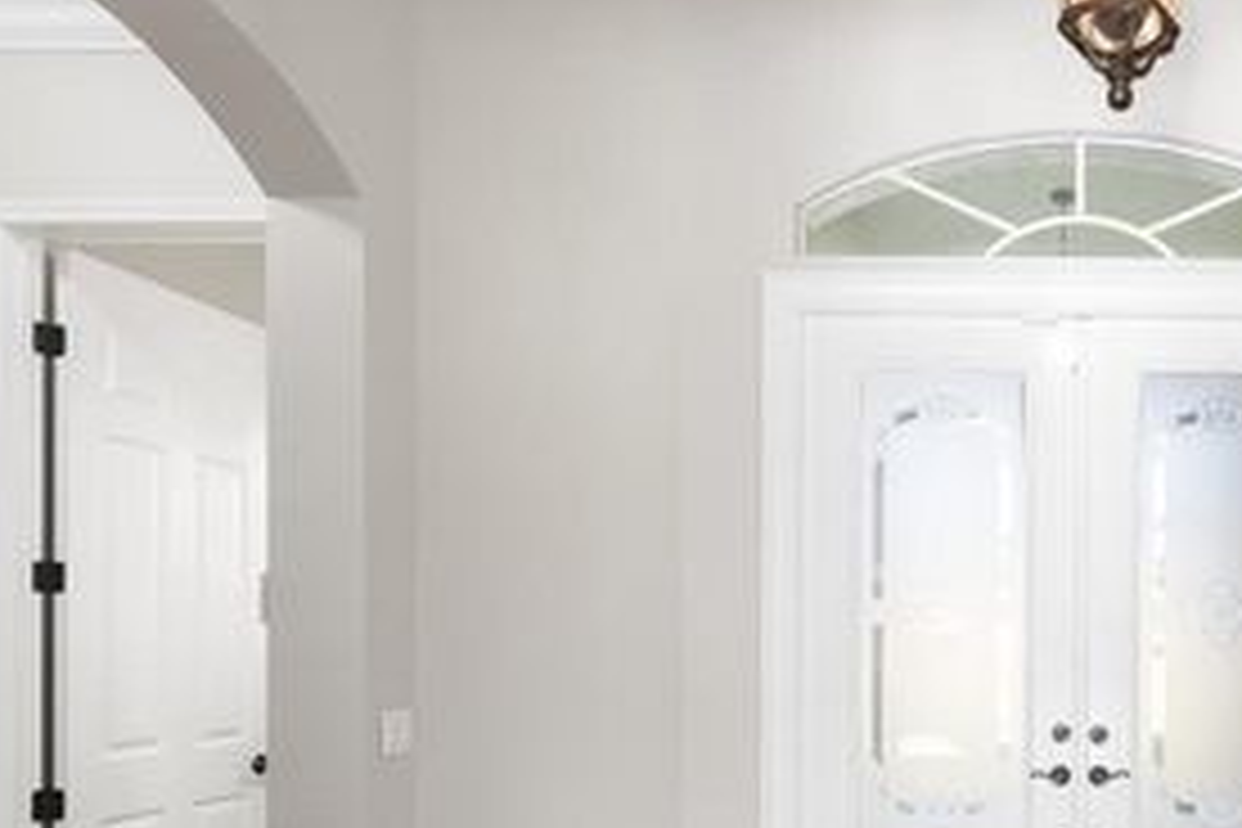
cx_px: 1066
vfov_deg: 42.9
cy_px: 664
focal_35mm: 29
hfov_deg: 56.8
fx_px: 1000
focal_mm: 16
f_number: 9
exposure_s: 1/3
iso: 250
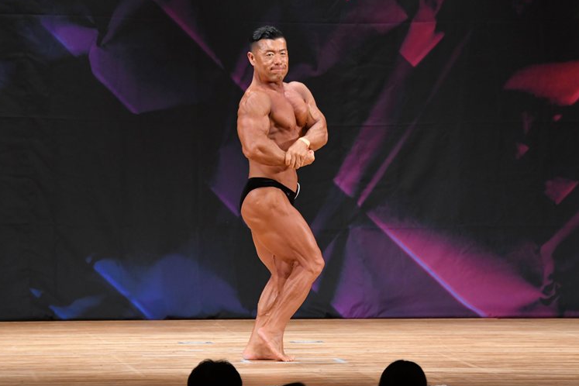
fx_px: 4503
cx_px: 293
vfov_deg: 4.9
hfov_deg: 7.4
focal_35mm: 280
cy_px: 193
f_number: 5.6
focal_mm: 180
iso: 3200
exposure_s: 1/400
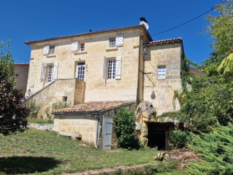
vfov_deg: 58.9
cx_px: 116
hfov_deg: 73.9
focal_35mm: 23
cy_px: 88
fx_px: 155
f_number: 1.8
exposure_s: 1/2000
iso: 50
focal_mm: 6.4
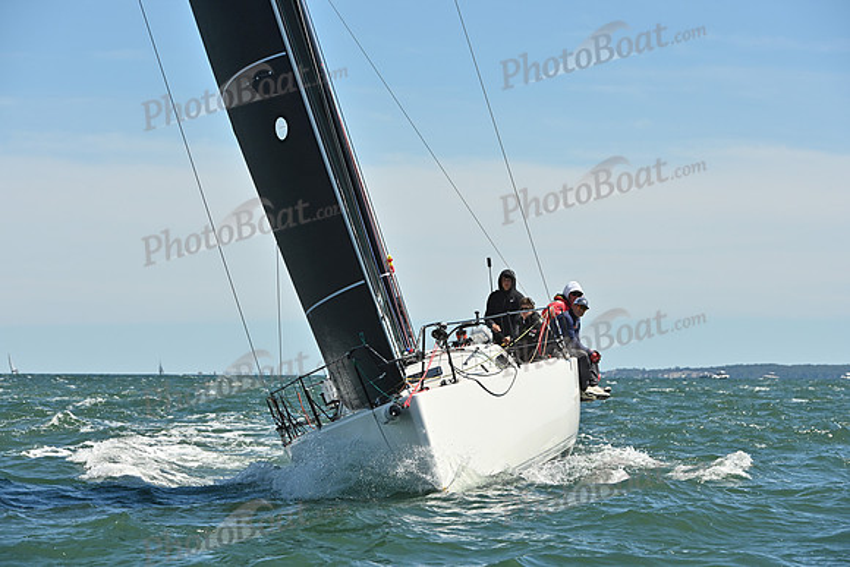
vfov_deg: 10.2
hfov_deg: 15.2
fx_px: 3188
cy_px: 284
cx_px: 425
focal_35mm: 135
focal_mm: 135
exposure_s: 1/1600
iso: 320
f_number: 8
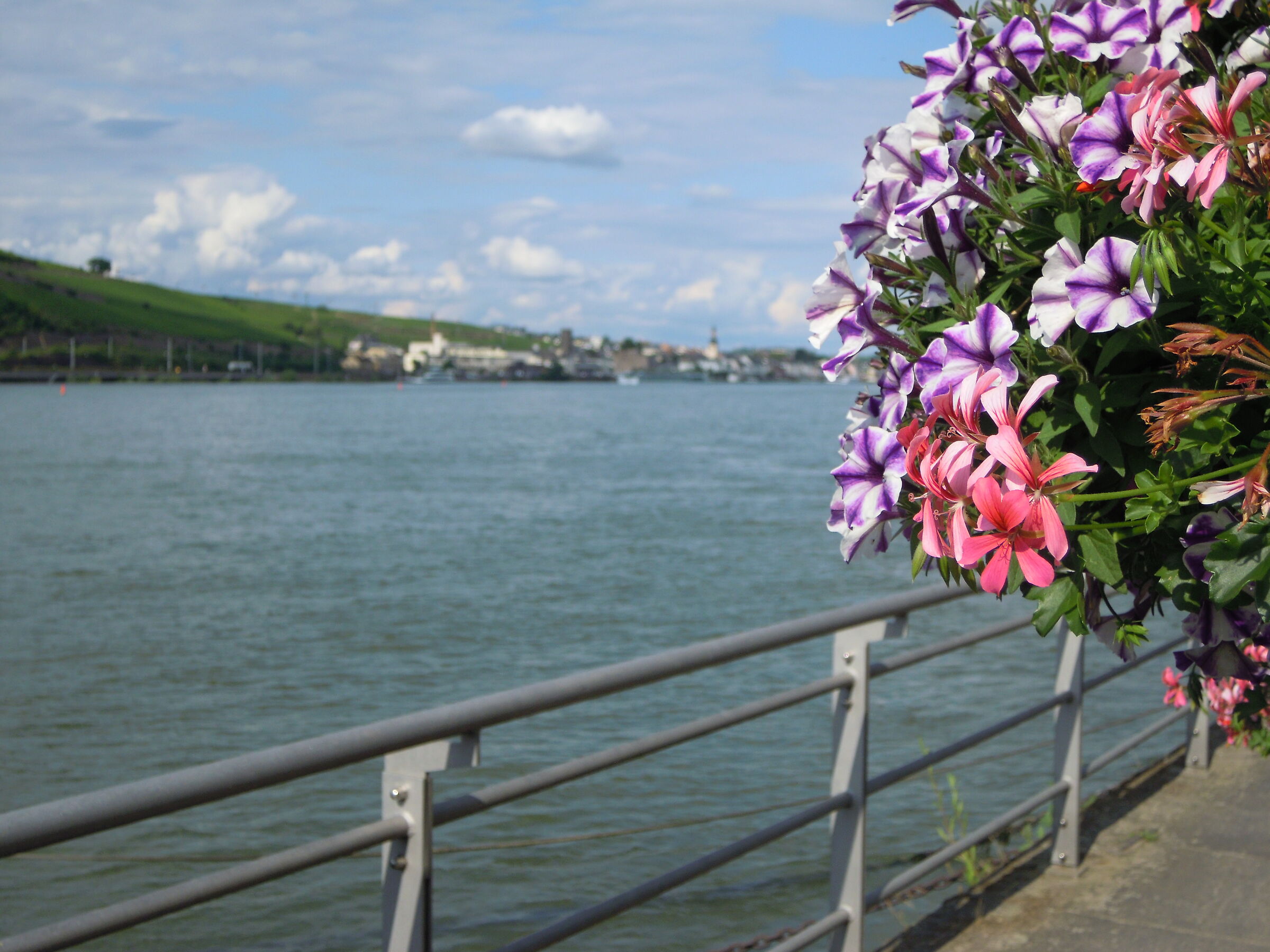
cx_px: 635
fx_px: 1688
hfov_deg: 41.2
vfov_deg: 31.5
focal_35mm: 46
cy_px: 476
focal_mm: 8.3
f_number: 9.6
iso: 100
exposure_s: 1/200
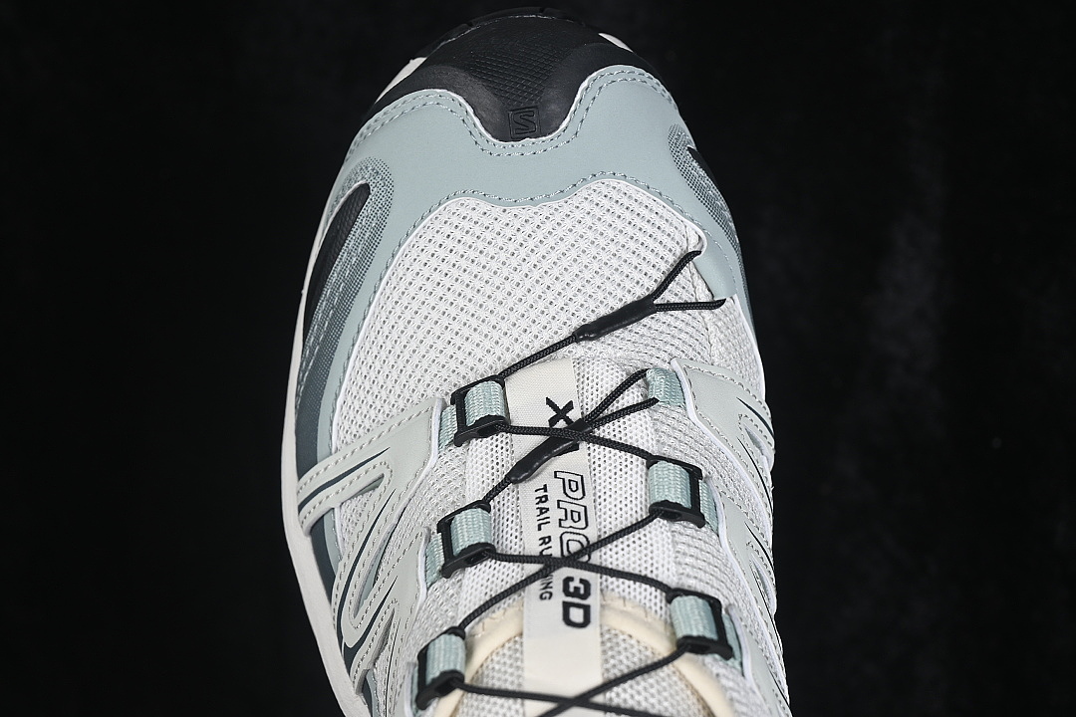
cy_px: 358
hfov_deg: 27.0
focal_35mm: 75
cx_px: 538
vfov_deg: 18.2
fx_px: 2241
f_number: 7.1
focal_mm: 50
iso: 160
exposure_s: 1/80
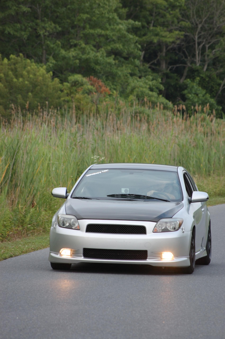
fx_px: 2535
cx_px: 112
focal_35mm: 270
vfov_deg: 7.6
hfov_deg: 5.1
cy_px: 170
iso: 400
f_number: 9
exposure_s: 1/80
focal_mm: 180
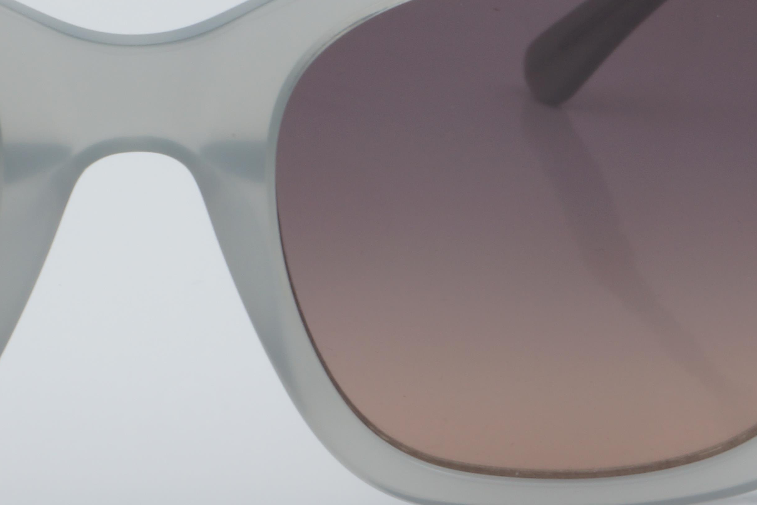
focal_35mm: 203
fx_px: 4273
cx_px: 114
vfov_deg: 6.8
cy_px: 187
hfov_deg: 10.1
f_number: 32
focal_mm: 55
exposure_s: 1/4
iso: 100
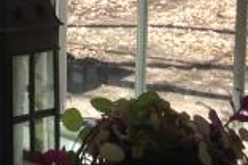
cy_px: -163
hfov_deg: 8.5
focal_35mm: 225
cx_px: -305
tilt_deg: -8.6
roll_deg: +0.7
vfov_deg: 6.0
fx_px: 1550
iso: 50
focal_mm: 4.12
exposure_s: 1/299
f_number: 2.4
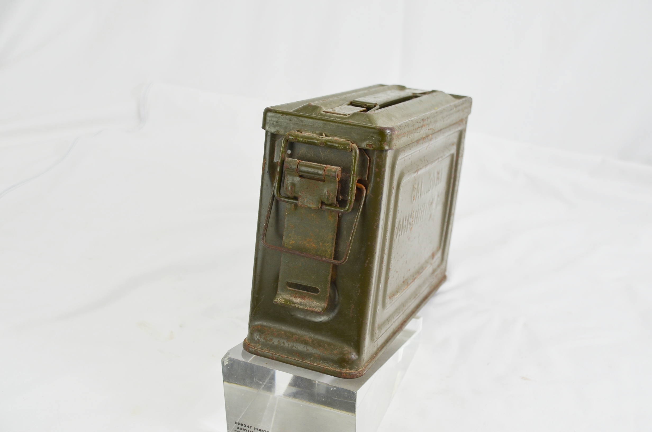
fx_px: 868
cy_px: 216
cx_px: 326
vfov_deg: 28.0
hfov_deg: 41.2
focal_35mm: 48
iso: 280
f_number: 5.6
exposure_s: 1/125
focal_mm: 32
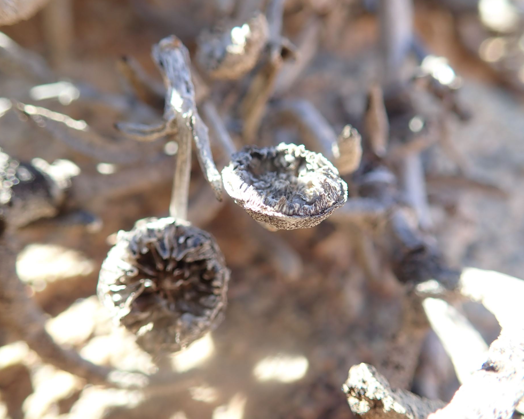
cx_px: 274
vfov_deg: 45.8
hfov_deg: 55.6
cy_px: 208
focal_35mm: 32
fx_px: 496
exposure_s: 1/160
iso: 100
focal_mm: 5.5
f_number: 2.3
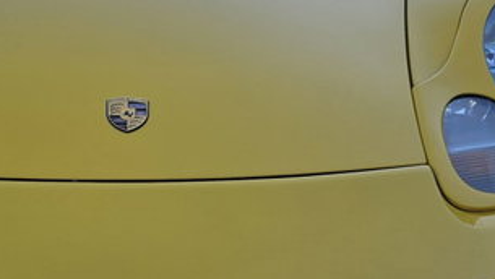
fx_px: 827
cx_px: 122
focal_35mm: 63
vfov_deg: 19.1
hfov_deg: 32.7
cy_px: 130
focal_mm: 5.4
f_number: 1.8
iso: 25
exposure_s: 1/878
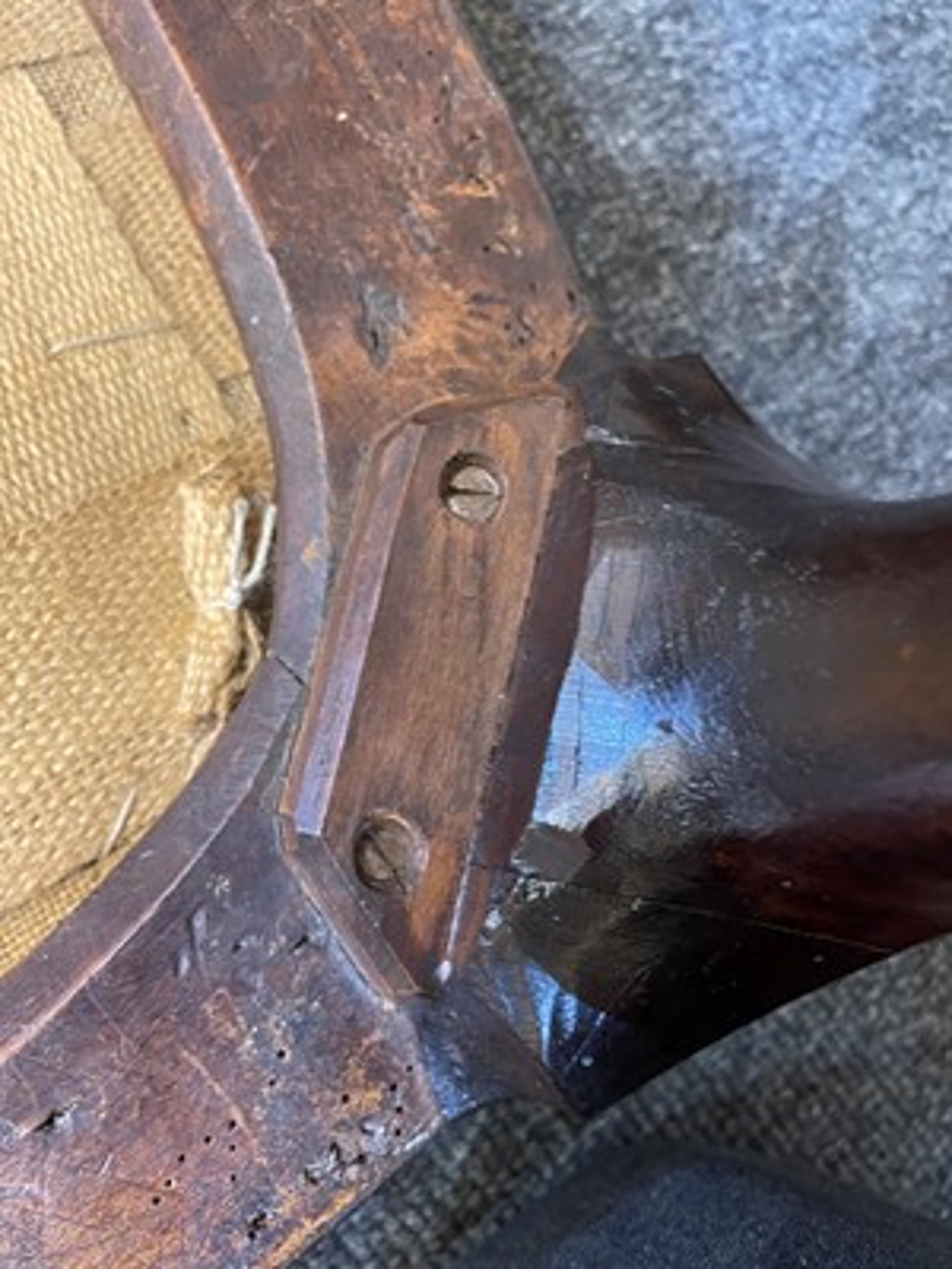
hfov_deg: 54.9
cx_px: 476
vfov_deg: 69.4
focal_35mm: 25
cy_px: 634
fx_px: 917
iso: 500
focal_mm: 5.1
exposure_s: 1/33
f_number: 1.6
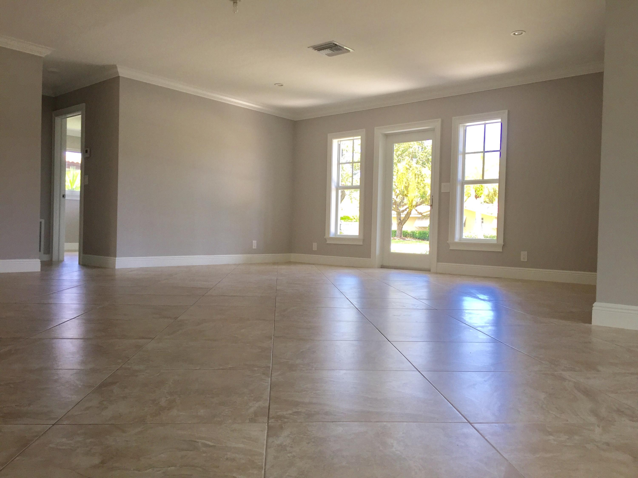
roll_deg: -2.4
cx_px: 319
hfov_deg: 61.7
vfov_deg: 48.2
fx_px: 534
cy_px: 239
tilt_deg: -2.1
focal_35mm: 29
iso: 40
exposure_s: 1/60
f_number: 2.2
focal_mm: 4.15
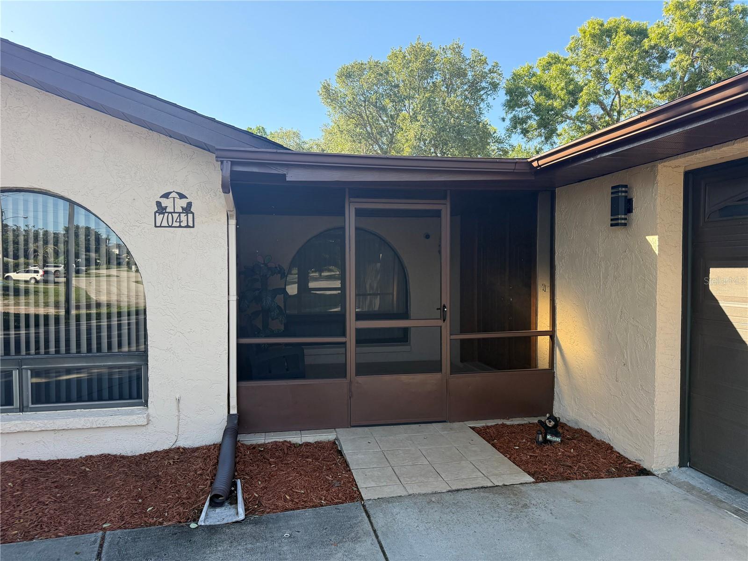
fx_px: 519
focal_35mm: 24
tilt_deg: -0.7
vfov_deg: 56.8
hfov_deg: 71.6
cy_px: 280
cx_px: 374
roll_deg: -0.4
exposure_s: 1/742
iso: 100
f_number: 1.78
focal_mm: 6.76
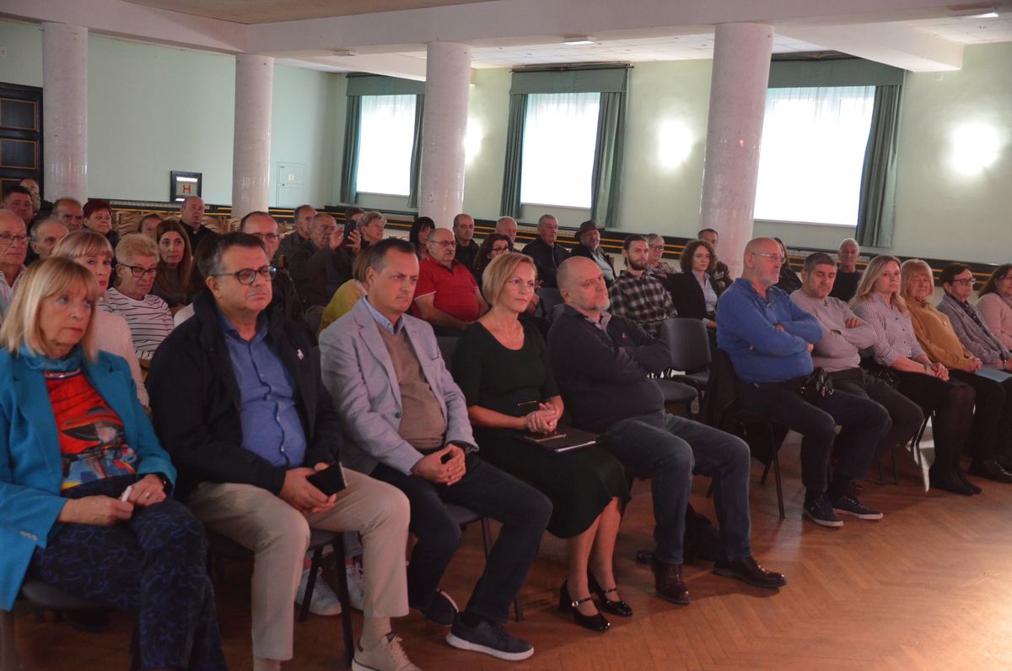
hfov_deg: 49.6
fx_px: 1094
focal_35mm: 39
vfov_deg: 34.1
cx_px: 506
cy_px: 336
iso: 2500
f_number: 3.2
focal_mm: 26
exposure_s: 1/30
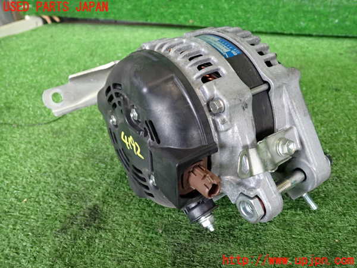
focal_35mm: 30
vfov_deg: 46.8
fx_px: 309
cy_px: 134
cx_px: 178
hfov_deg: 60.0
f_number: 2.3
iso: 200
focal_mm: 5.4
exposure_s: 1/30
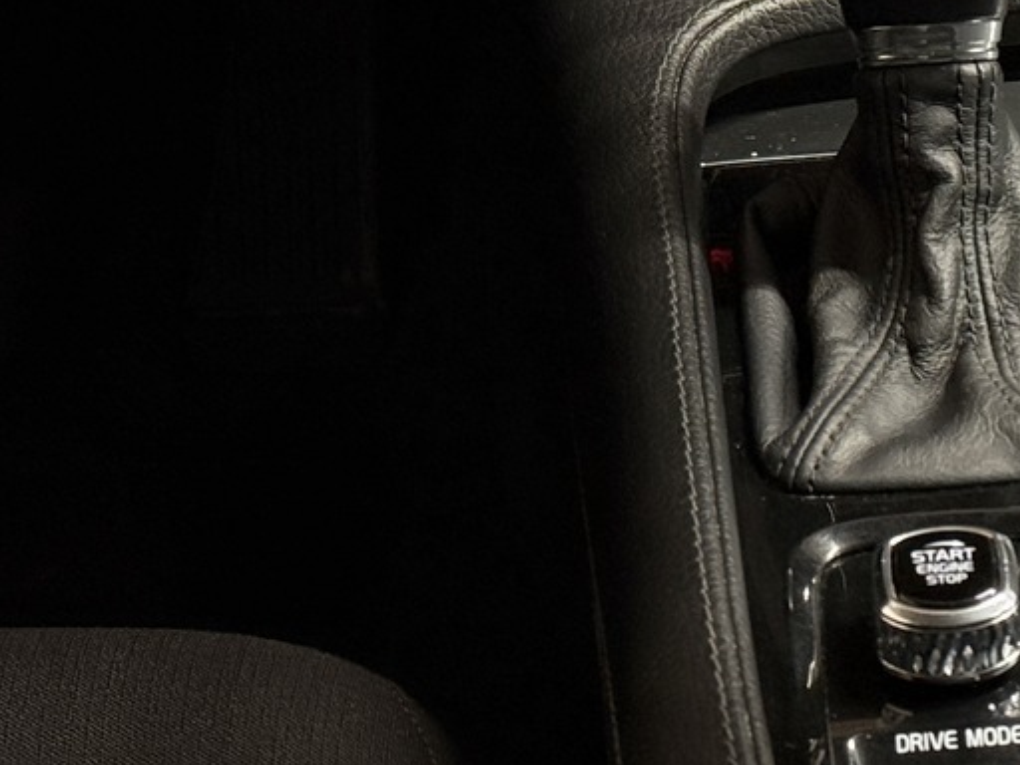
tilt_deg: -38.0
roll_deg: +0.7
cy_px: 416
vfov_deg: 11.0
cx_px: 1068
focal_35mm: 135
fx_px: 3978
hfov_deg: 14.3
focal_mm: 6.76
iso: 400
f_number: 1.78
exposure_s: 1/39
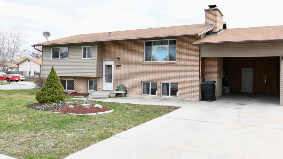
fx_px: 218
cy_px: 73
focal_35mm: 29
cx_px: 160
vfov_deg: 40.2
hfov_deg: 65.8
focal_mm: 16
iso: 100
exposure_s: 1/100
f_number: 5
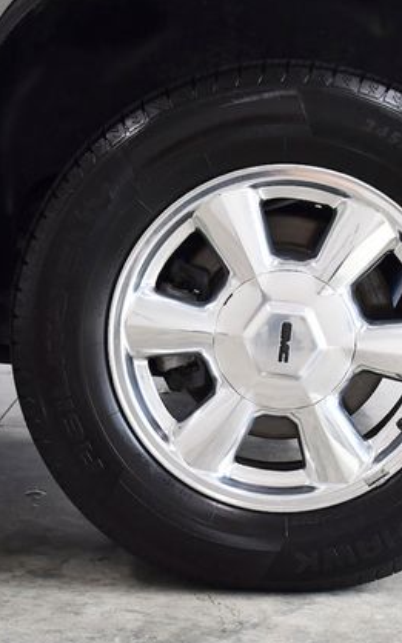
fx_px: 1316
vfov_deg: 27.5
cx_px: 280
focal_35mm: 75
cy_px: 318
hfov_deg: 17.3
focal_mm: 32
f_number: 4
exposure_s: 1/1250
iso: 1250
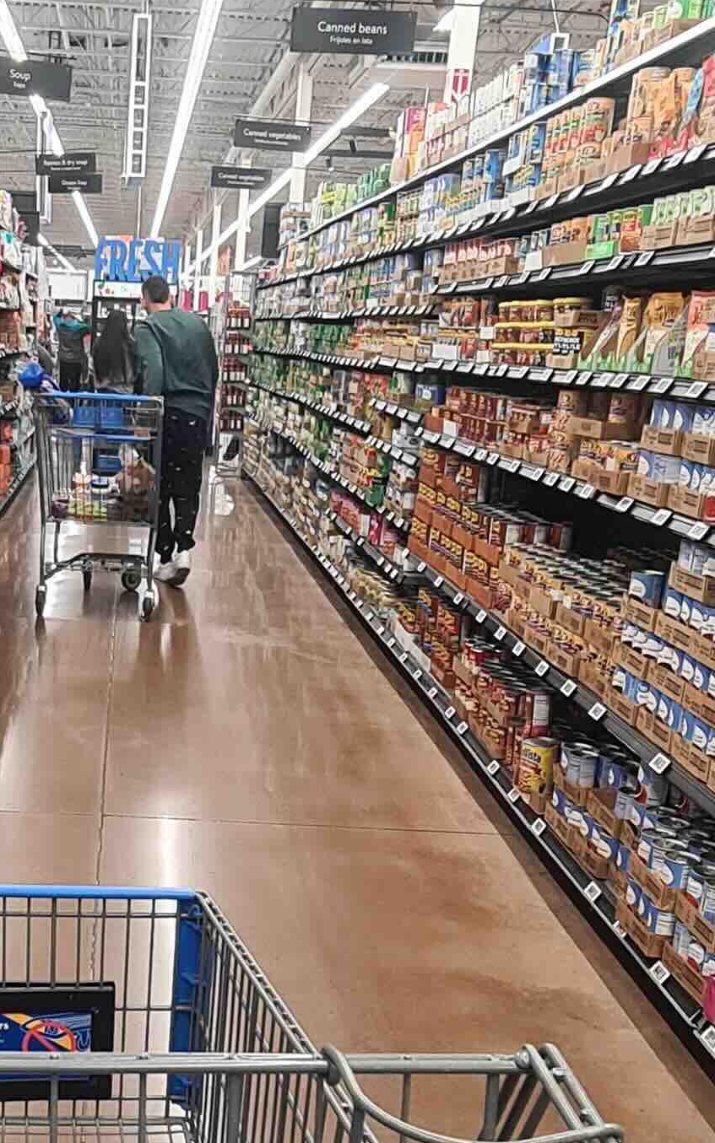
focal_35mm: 41
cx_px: 127
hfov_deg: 30.4
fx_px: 1278
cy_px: 865
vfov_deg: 46.4
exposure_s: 1/50
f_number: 2.2
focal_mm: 2.2
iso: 160
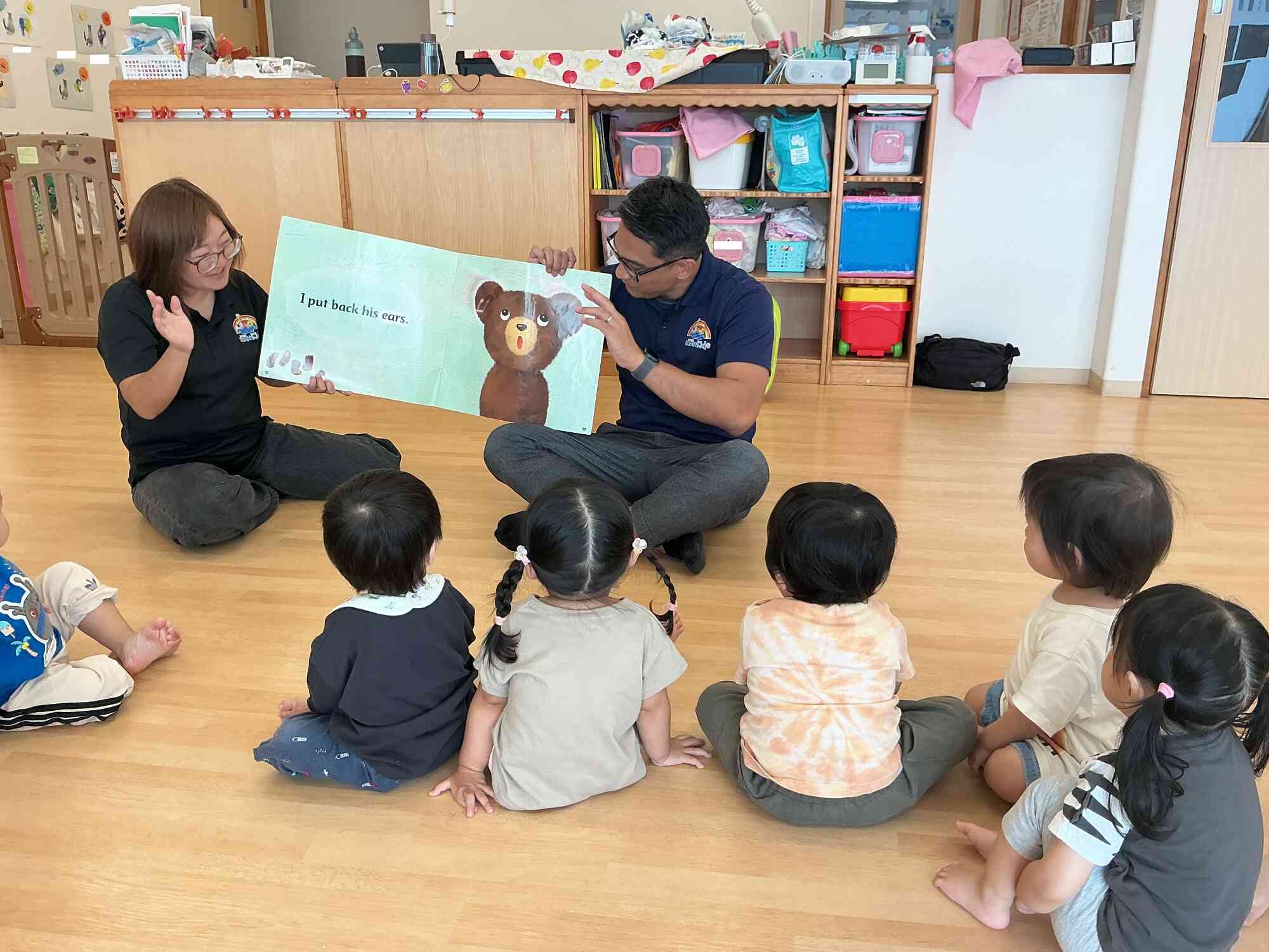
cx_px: 634
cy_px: 476
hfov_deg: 61.7
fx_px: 1063
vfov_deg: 48.2
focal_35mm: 29
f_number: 1.8
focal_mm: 3
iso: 32
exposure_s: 1/120
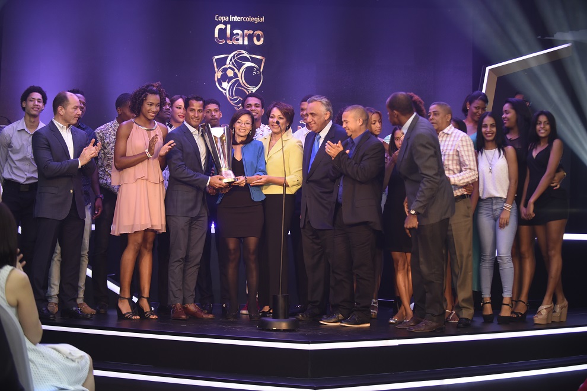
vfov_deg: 19.5
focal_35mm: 70
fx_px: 1141
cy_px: 196
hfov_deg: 28.8
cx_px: 294
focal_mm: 70
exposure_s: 1/200
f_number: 2.8
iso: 1600
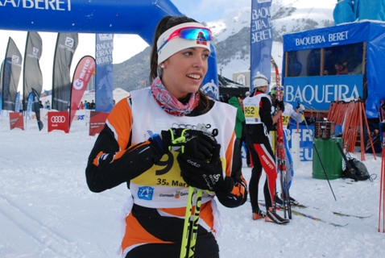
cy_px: 129
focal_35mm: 48
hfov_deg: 41.1
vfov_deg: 28.2
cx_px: 192
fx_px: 514
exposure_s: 1/500
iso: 1000
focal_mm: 32
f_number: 11
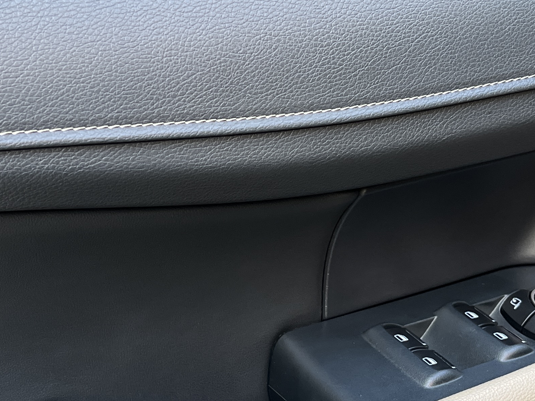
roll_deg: +0.9
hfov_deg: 29.4
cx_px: 289
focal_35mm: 66
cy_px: 253
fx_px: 1020
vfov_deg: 22.2
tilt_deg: -29.8
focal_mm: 5.1
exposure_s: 1/121
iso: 125
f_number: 1.6
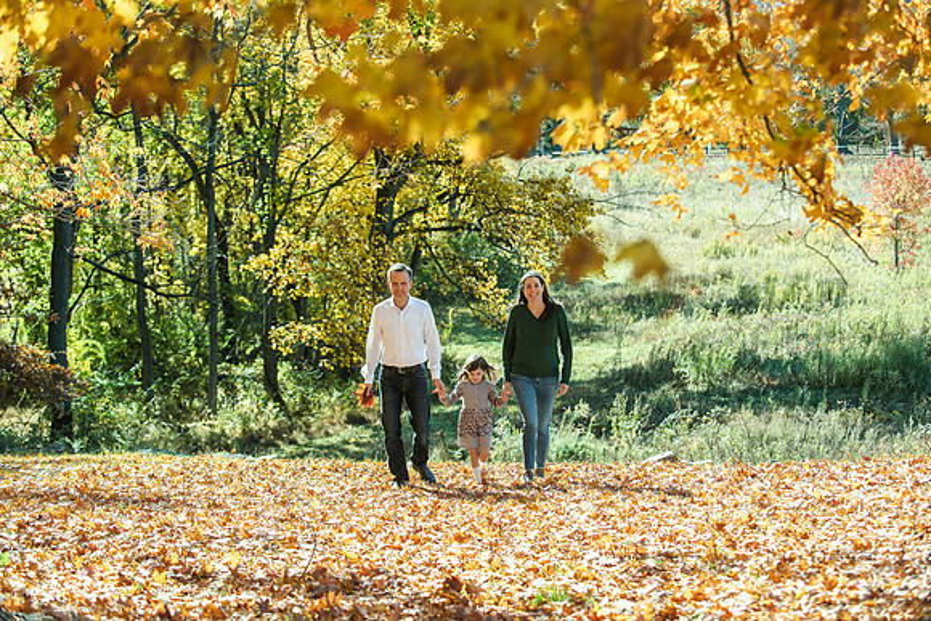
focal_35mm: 70
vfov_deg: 19.5
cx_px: 466
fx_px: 1811
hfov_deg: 28.8
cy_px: 310
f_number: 4
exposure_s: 1/1600
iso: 500
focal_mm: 70
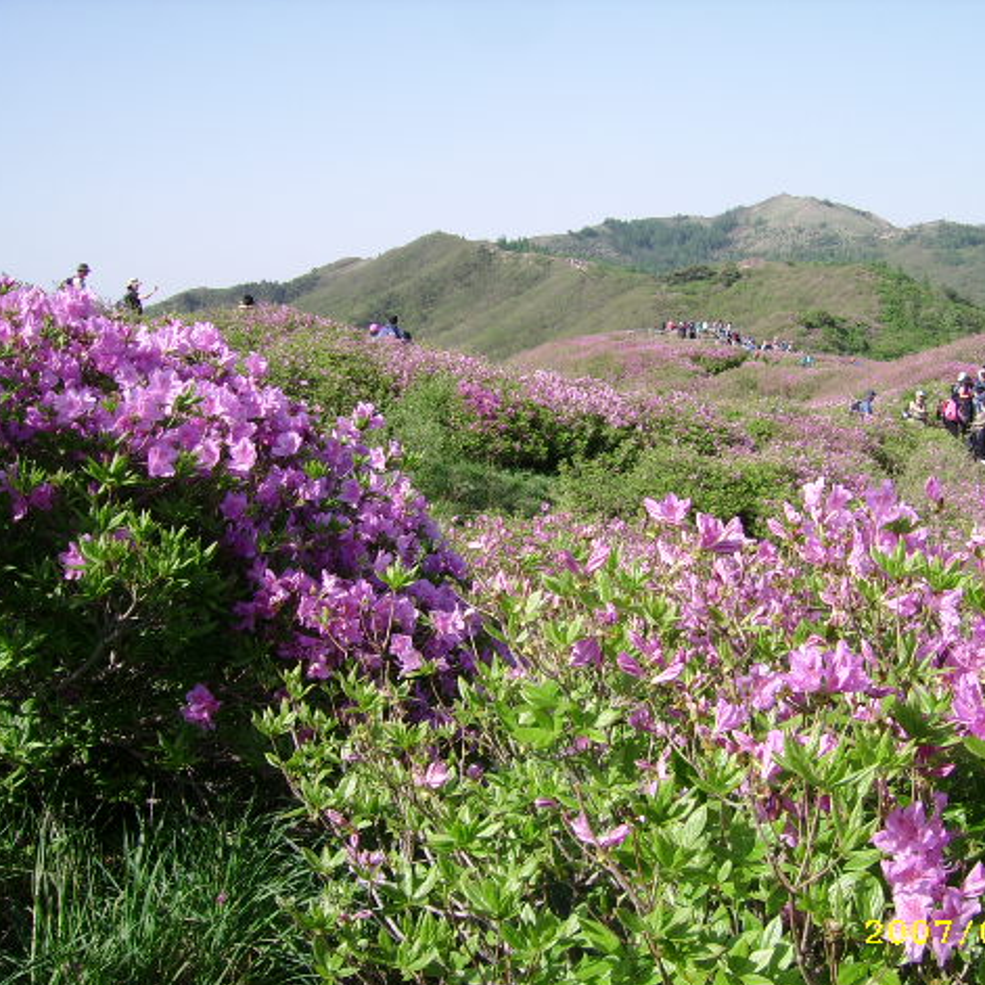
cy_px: 496
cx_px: 621
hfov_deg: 39.7
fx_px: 1352
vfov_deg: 40.0
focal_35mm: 42
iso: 50
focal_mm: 5.95
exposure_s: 1/210
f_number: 5.8
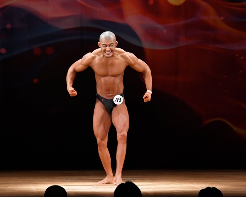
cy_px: 98
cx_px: 118
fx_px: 1979
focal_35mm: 272
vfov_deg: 5.7
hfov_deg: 7.1
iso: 4000
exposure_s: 1/400
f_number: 5.6
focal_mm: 160
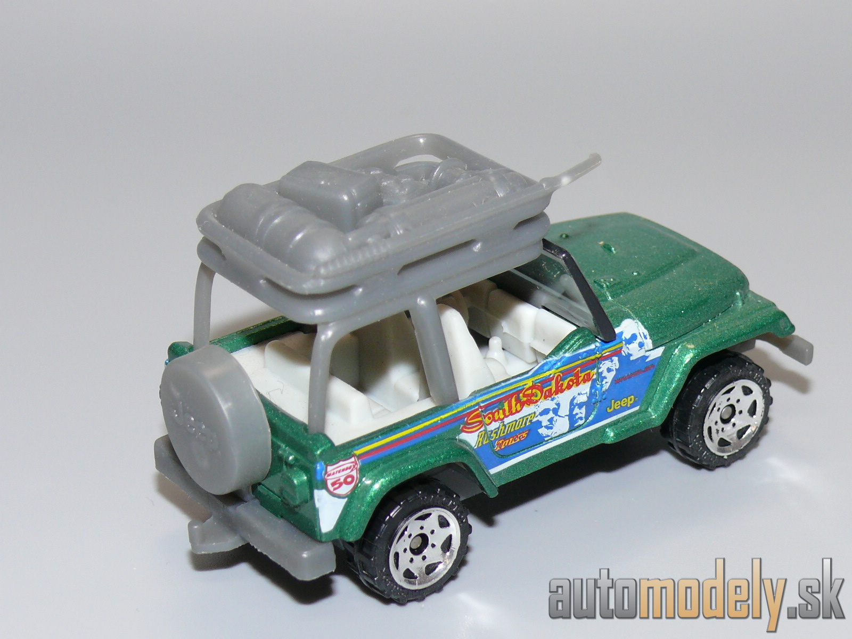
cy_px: 320
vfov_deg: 14.4
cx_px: 426
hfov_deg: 19.1
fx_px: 2535
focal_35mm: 103
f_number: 4
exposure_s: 1/30
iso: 100
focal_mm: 13.5
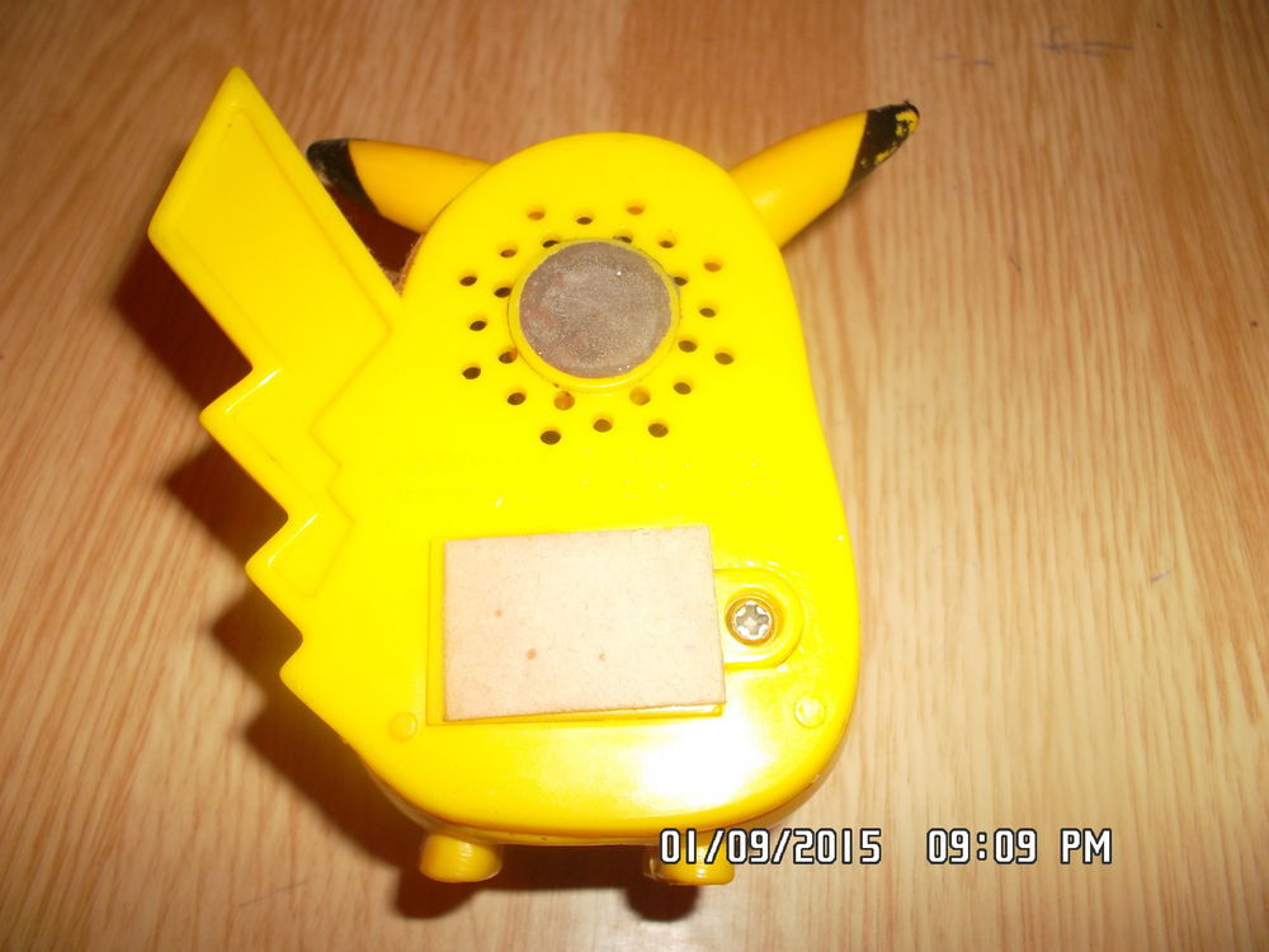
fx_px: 1026
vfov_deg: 49.7
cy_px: 476
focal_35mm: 28
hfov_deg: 63.4
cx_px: 634
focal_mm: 4.1
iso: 100
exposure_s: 1/15
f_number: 3.3
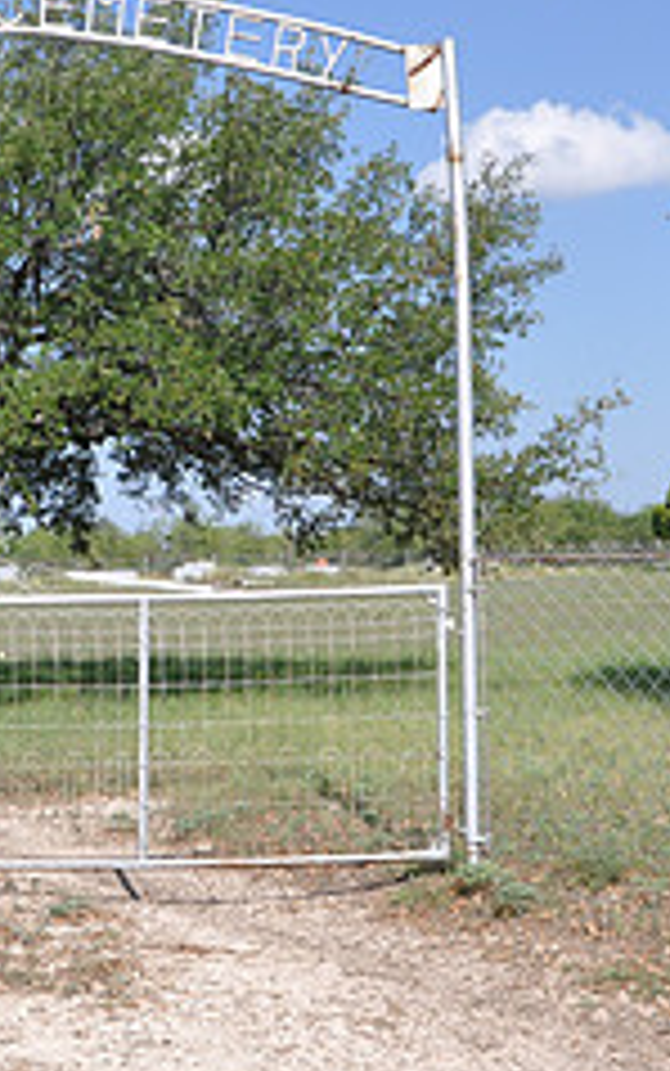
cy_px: 380
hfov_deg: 19.0
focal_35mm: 67
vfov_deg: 30.4
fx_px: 1955
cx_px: 13
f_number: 8
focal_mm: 18
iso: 200
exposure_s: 1/250
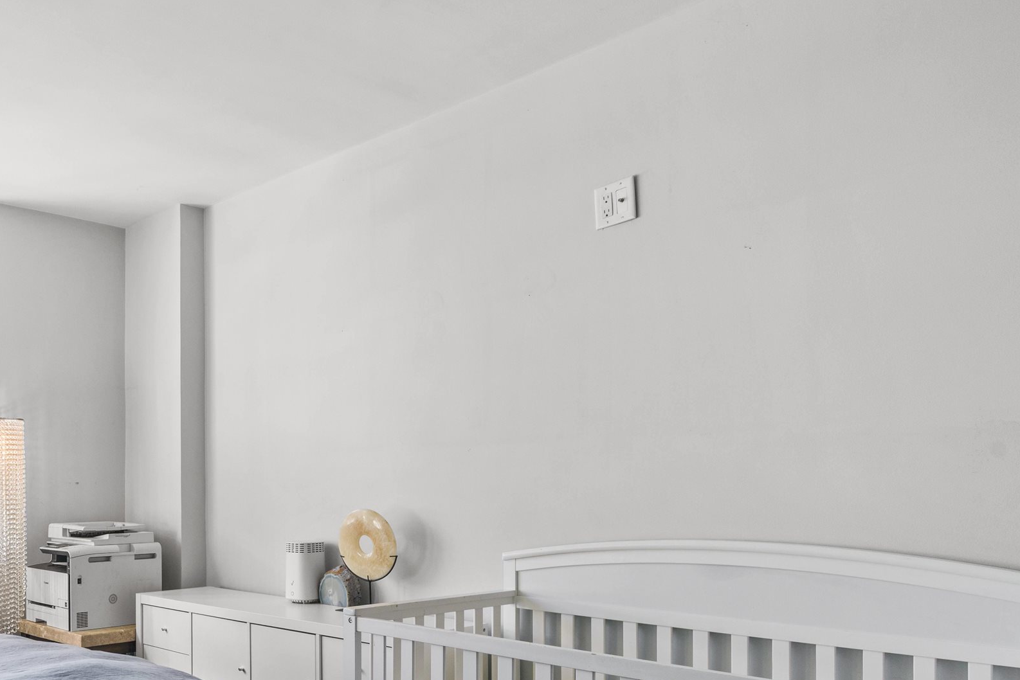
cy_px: 473
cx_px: 233
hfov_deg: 56.7
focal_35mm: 31
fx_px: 878
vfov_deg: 41.6
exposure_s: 1/40
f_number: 8
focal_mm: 16
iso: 400
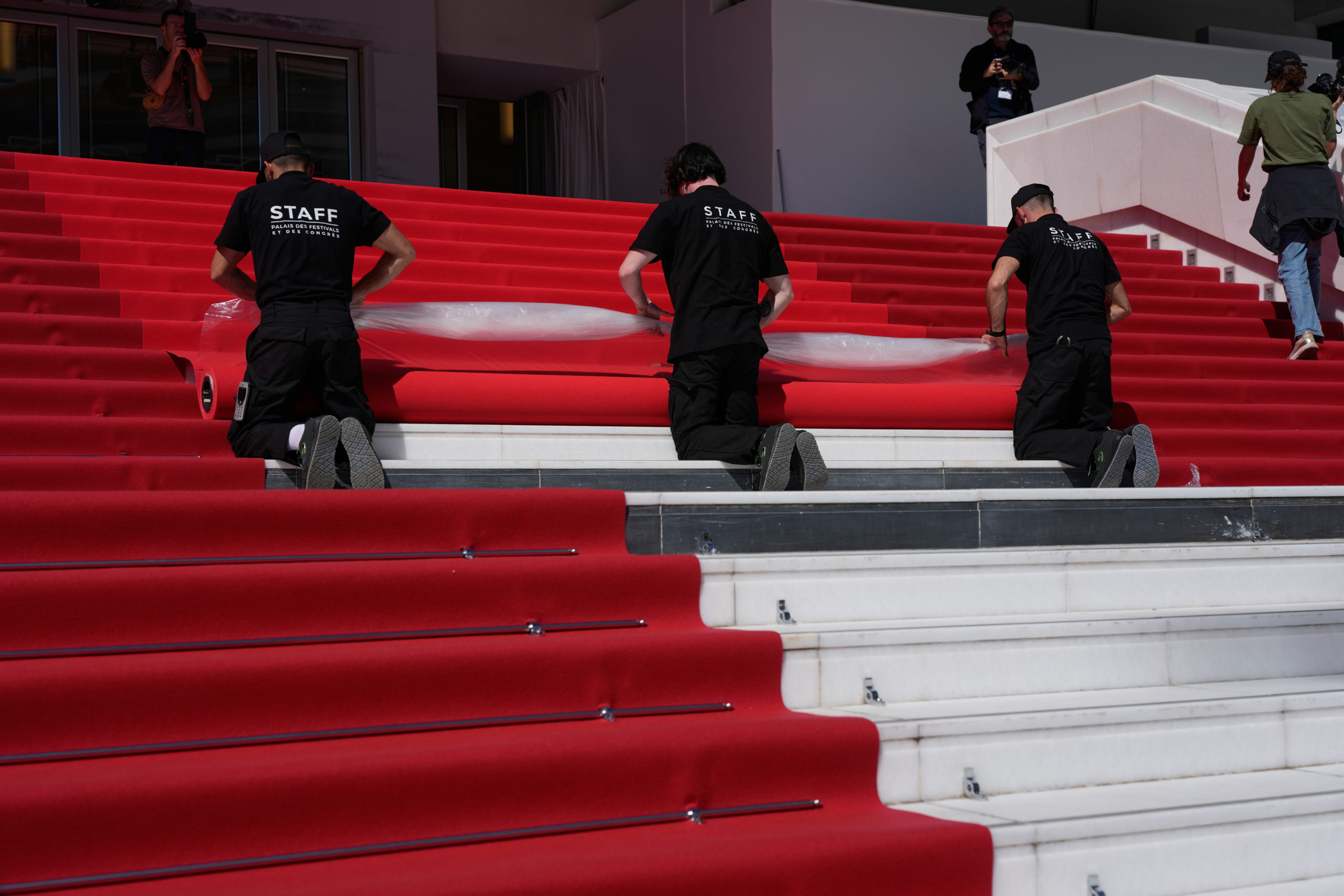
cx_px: 672
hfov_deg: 38.2
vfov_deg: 26.0
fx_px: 1941
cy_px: 448
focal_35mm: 52
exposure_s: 1/1600
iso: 100
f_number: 5
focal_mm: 52
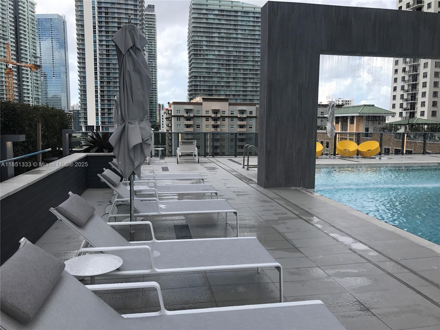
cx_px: 220
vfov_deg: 49.7
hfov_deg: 63.4
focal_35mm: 28
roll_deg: -0.2
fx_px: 356
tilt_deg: -7.0
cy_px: 165
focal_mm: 3.99
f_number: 1.8
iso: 20
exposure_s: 1/1996
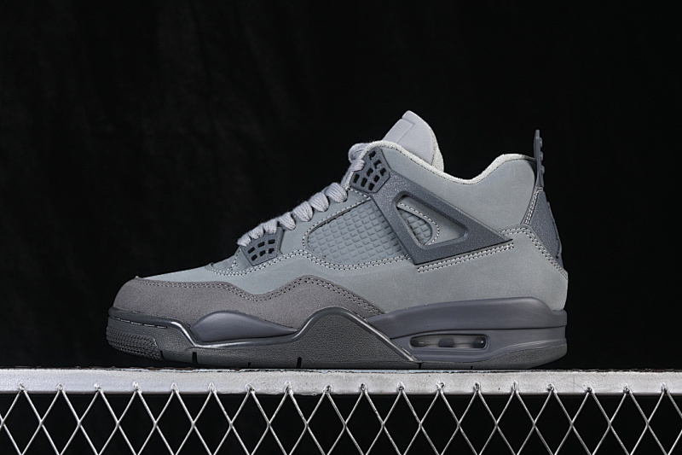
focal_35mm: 75
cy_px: 228
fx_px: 1420
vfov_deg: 18.2
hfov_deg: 27.0
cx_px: 341
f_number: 7.1
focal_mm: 50
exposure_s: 1/80
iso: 160
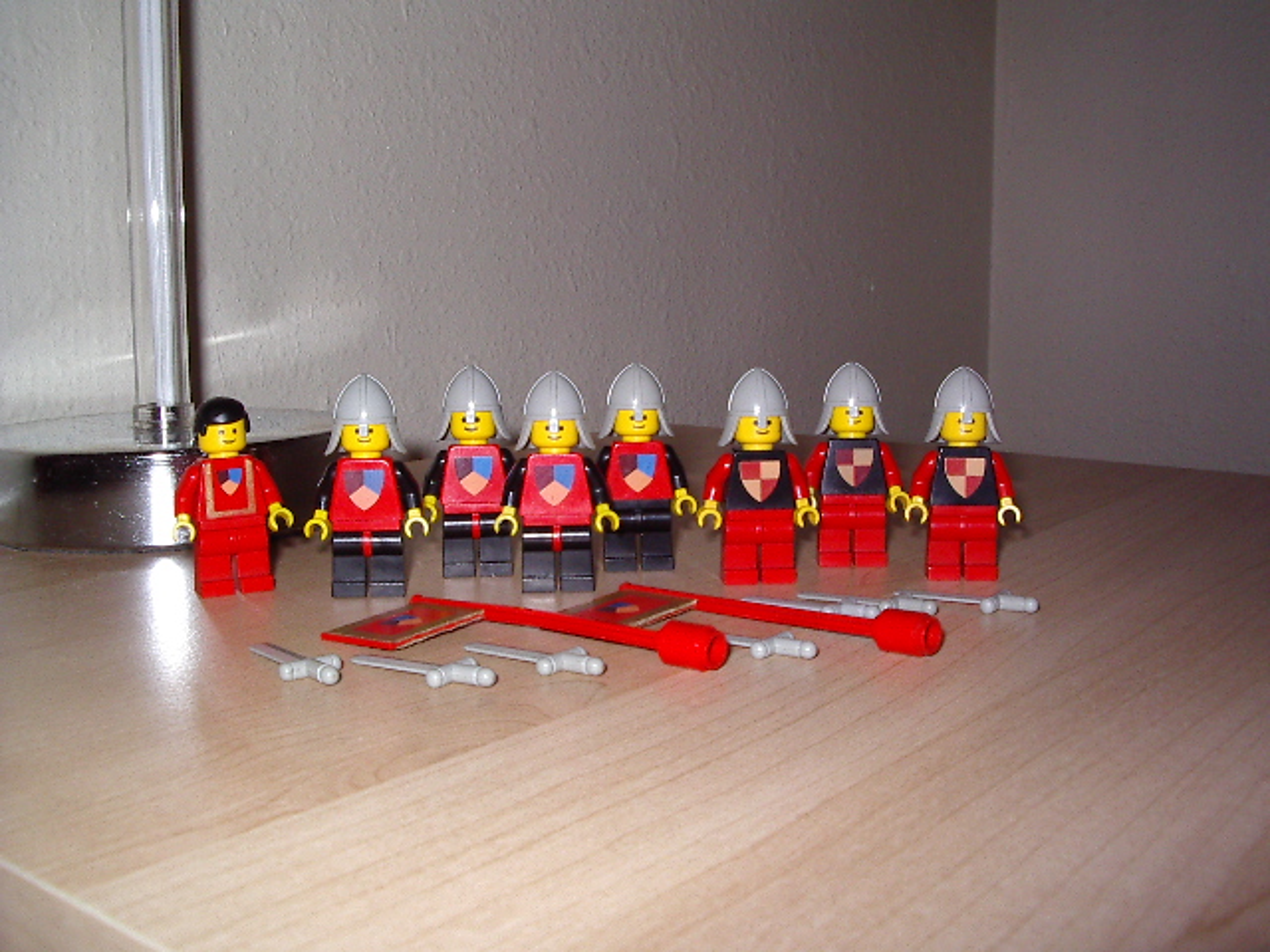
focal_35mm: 38
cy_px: 476
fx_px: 1394
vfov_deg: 37.7
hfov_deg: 49.0
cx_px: 635
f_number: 4.8
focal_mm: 5.8
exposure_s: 1/60
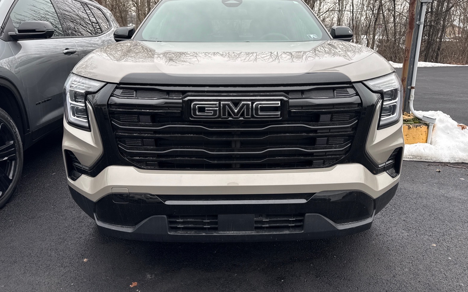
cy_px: 122
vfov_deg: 47.4
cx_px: 236
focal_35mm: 26
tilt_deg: -13.9
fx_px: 332
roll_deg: +0.0
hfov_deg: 70.4
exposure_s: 1/831
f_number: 1.78
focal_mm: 6.76
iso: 80
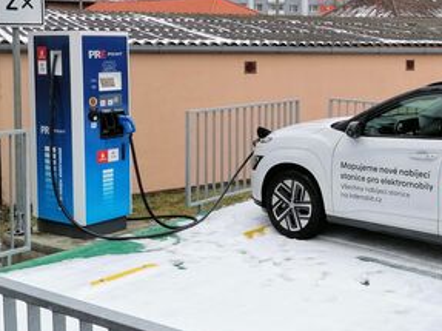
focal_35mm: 58
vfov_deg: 25.0
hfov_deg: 32.2
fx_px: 740
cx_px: 363
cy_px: 88
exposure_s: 1/303
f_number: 1.8
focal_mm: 5.3
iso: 50
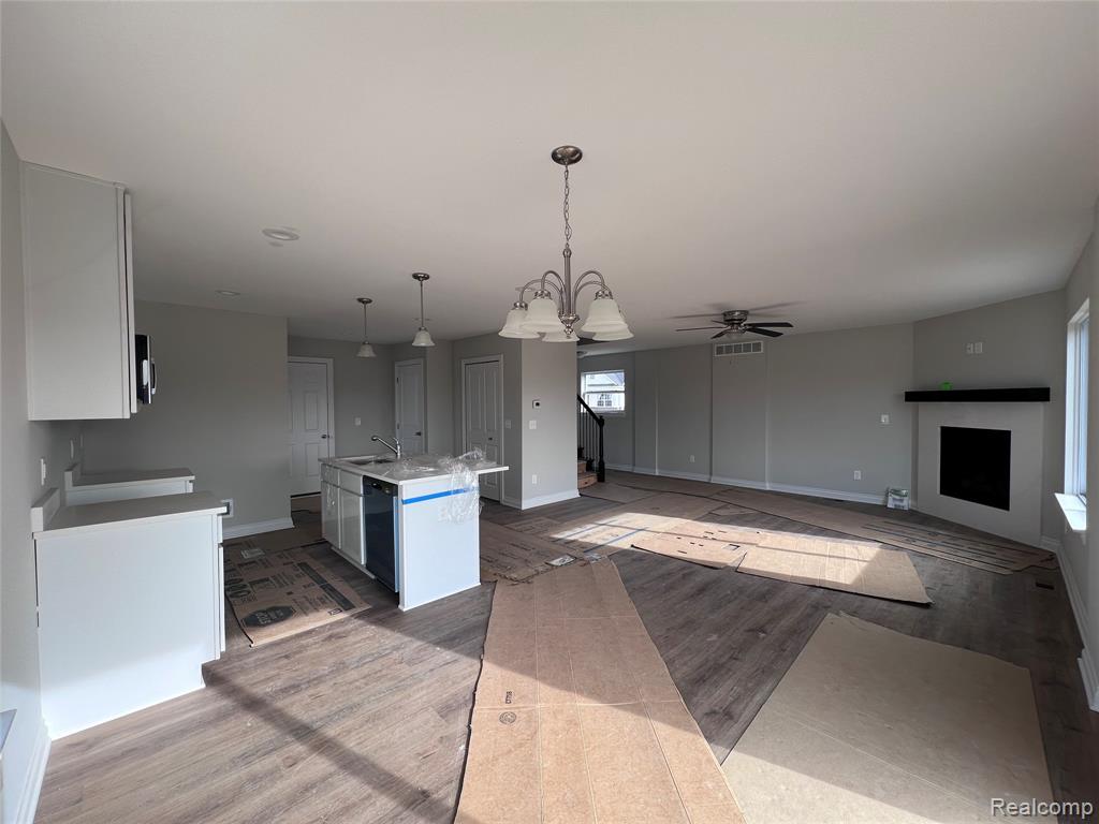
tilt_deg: -1.8
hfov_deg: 106.2
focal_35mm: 13
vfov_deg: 89.9
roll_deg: +0.1
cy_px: 412
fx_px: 413
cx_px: 550
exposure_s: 1/141
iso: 32
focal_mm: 1.57
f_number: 1.8
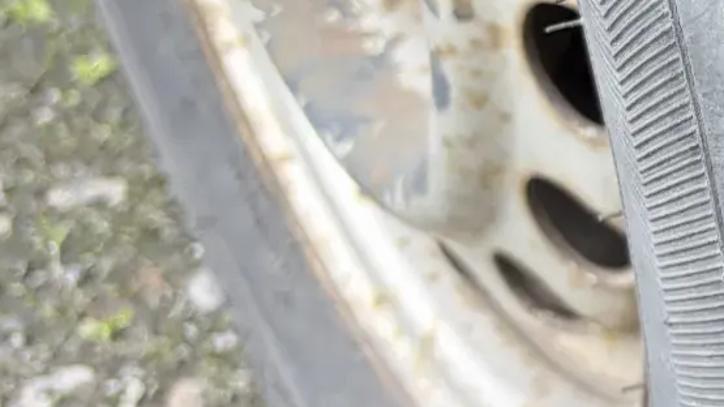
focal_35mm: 98
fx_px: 1881
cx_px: 1158
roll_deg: -4.5
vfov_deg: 12.3
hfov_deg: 18.6
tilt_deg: -33.9
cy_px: 42
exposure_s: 1/142
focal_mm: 5.96
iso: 64
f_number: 1.6
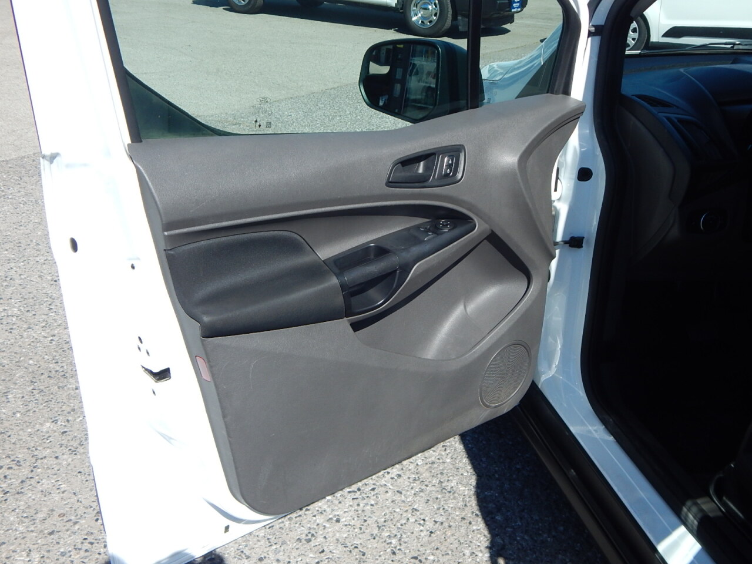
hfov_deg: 54.0
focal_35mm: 34
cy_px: 282
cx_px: 376
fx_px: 739
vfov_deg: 41.8
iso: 125
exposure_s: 1/1500
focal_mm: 6.1
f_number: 3.3
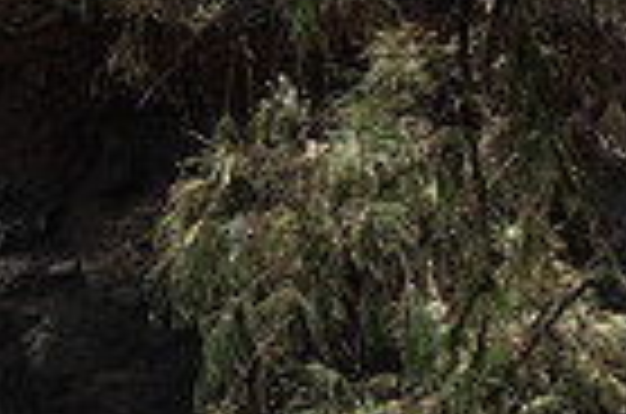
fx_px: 6784
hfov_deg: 5.3
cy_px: 590
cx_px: 4
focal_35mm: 391
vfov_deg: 3.5
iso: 200
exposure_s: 1/640
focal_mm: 70
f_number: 16
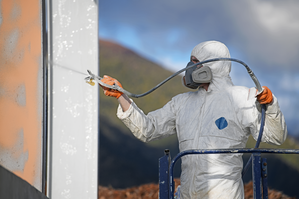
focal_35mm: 220
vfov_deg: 6.2
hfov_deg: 9.4
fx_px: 1827
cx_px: 150
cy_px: 100
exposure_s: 1/320
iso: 31
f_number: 5.3
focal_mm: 220
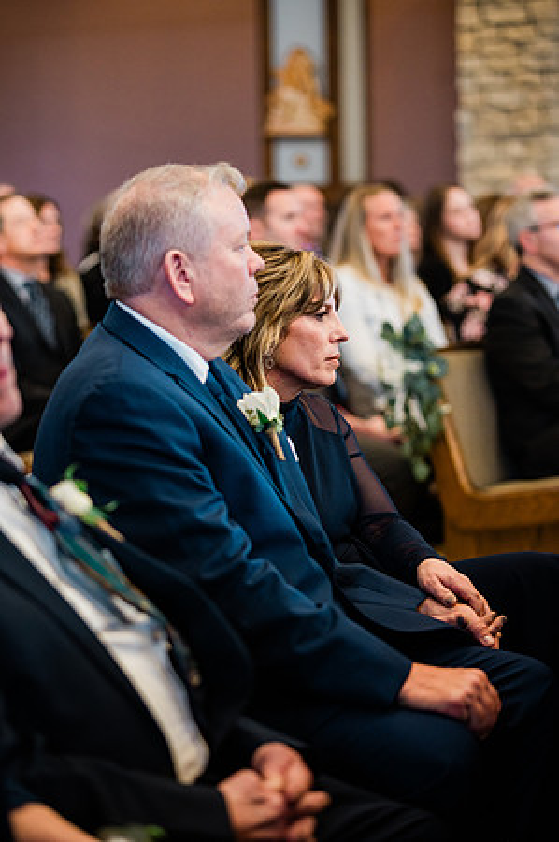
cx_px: 280
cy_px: 421
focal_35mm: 102
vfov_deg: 20.0
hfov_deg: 13.4
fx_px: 2381
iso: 1000
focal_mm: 102
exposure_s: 1/250
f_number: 2.8
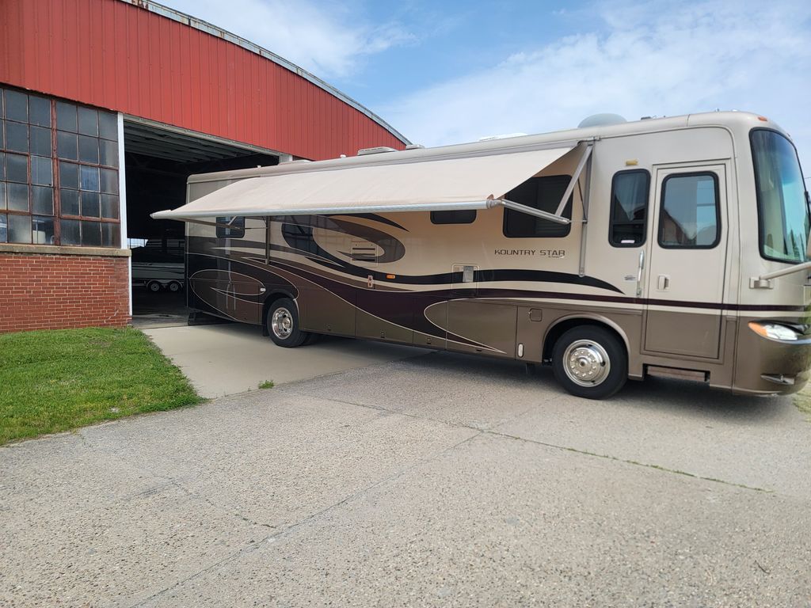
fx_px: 562
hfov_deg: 71.6
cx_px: 406
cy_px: 304
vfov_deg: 56.8
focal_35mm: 24
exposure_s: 1/701
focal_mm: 6.7
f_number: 1.8
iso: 16
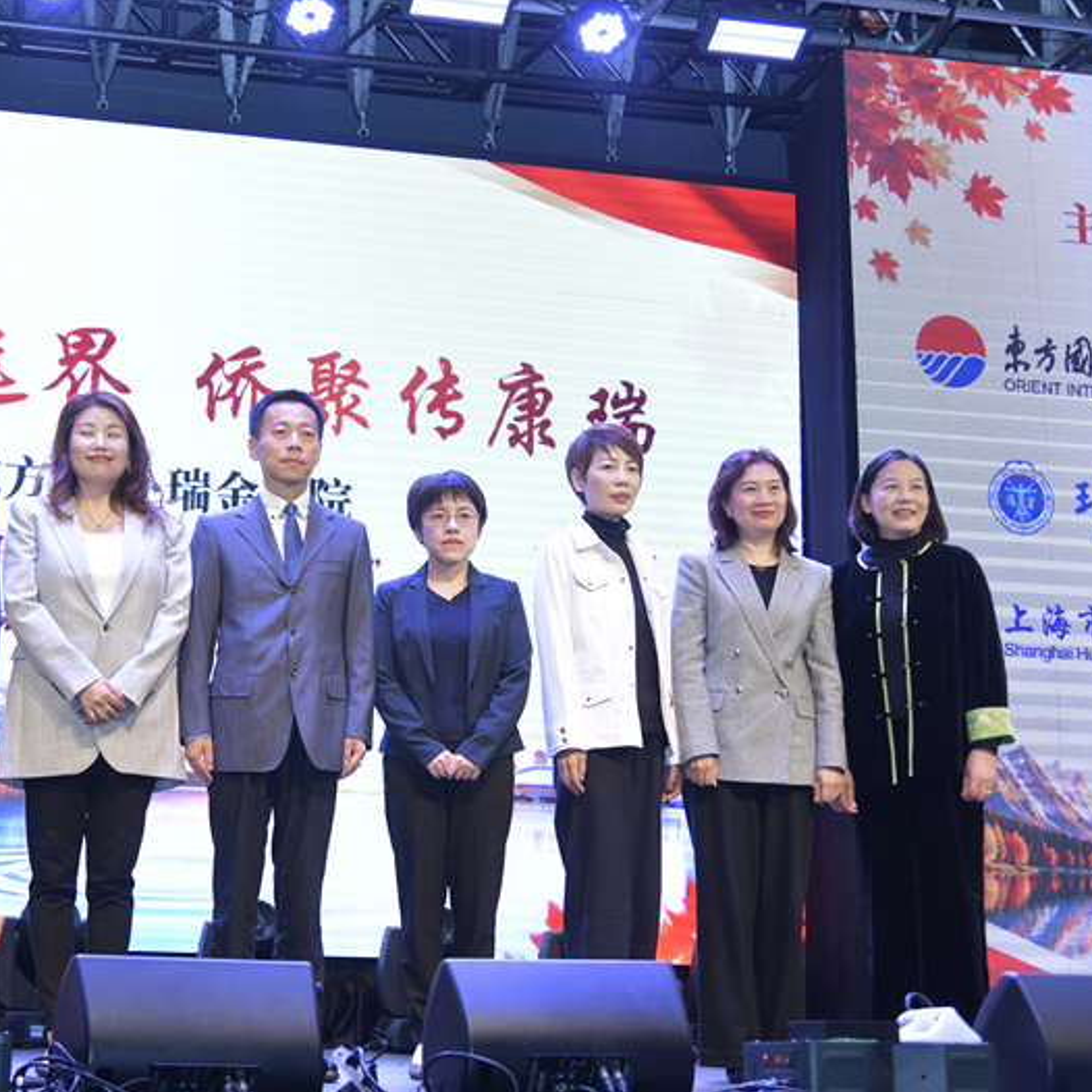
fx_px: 2213
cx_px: 291
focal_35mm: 62
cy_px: 549
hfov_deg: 27.4
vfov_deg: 27.7
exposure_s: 1/160
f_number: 4
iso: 1250
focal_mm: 48
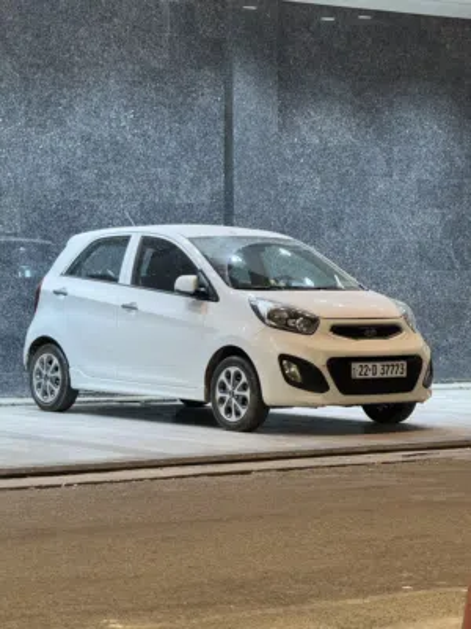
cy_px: 314
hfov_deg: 12.3
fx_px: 2177
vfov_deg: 16.4
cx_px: 236
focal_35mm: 120
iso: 160
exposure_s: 1/50
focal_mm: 15.66
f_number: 2.8
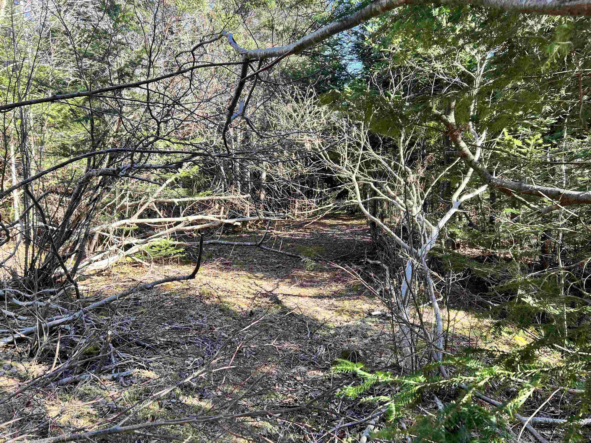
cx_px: 296
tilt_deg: -3.4
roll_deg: -0.2
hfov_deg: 67.3
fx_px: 444
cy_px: 222
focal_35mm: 26
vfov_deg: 53.1
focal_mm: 5.7
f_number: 1.5
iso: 40
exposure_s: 1/238
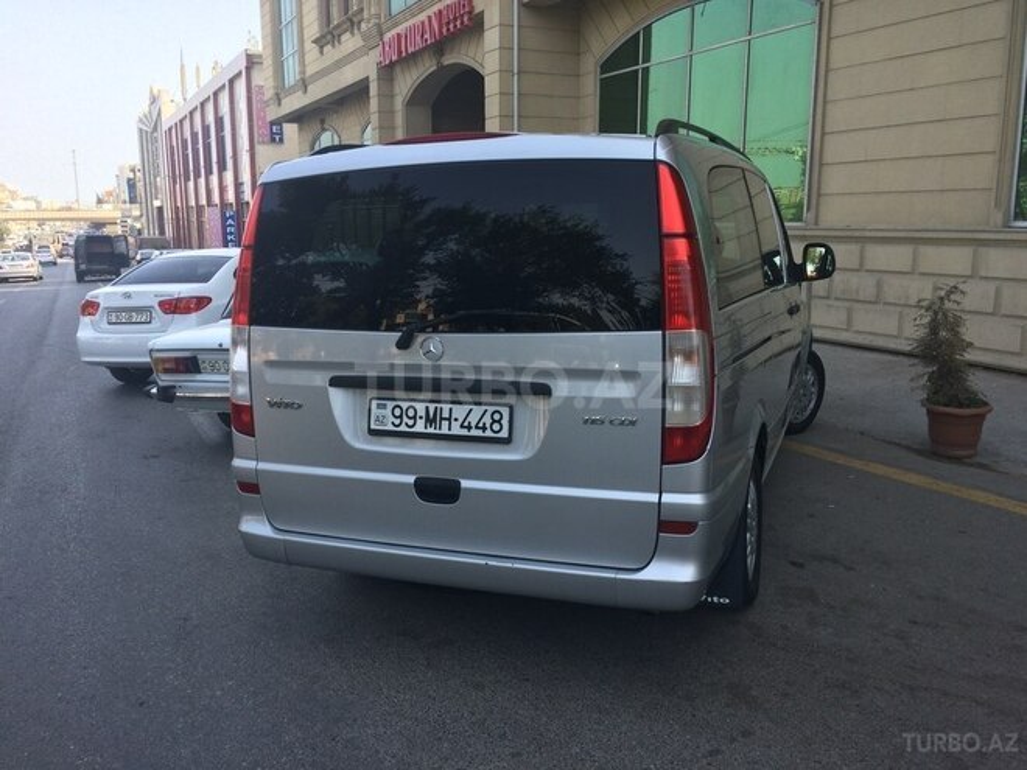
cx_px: 514
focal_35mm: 29
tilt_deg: -9.1
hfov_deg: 61.7
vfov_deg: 48.2
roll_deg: -0.8
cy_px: 385
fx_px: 860
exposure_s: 1/451
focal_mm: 4.15
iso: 32
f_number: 2.2
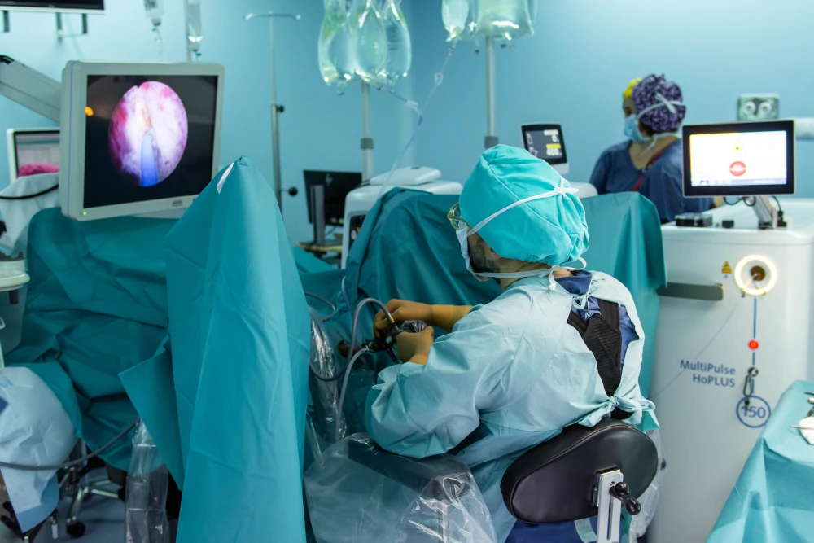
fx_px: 1051
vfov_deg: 29.0
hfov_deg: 42.3
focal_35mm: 46
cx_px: 407
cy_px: 272
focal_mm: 31
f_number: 3.5
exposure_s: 1/250
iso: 1250
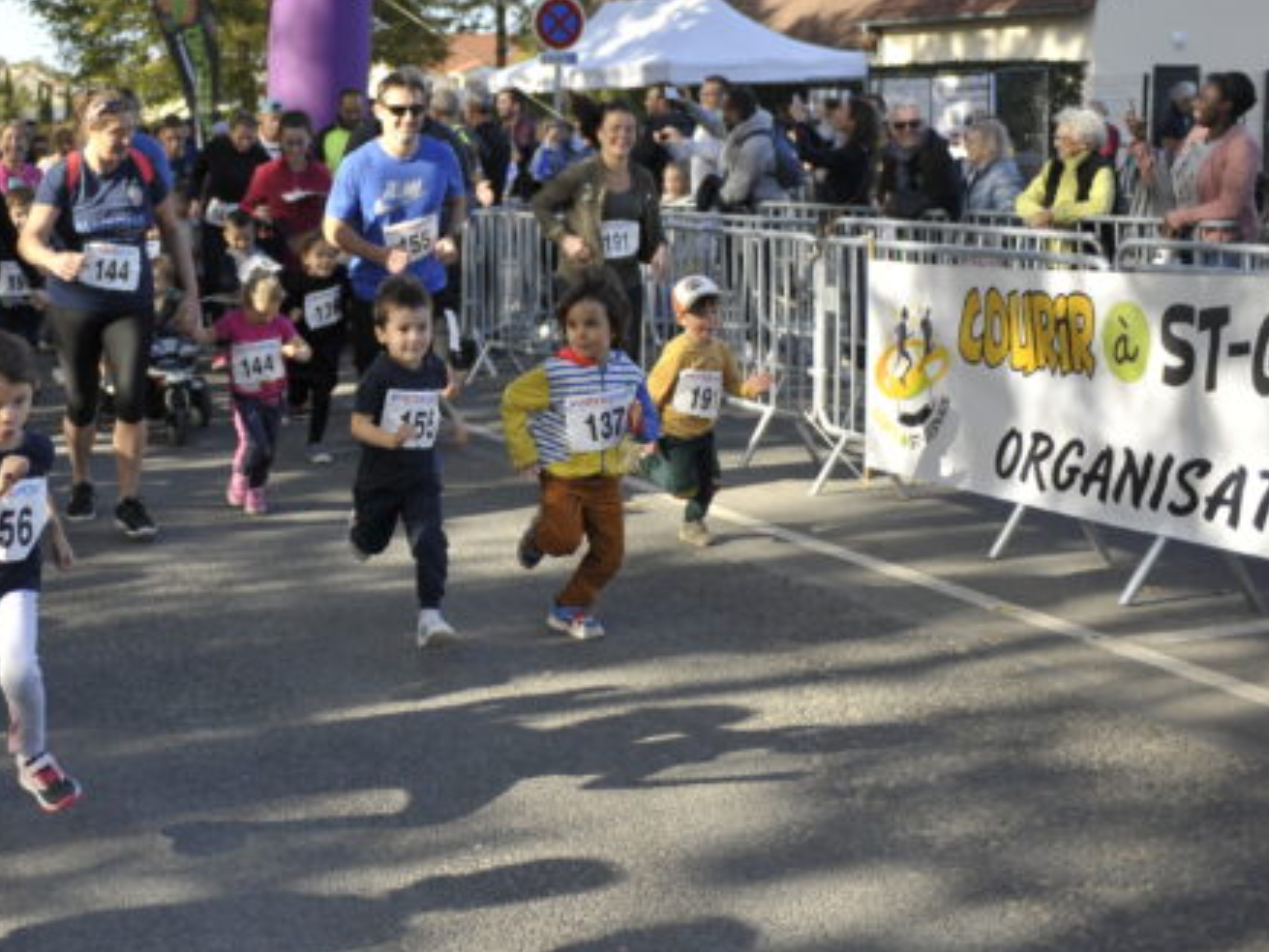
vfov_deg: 26.8
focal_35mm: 54
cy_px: 286
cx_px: 258
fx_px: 1980
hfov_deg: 34.5
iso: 400
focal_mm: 32
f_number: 2.8
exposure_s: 1/2500
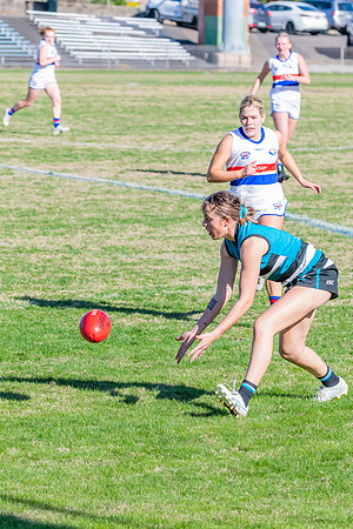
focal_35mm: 252
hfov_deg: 5.5
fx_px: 3700
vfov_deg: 8.2
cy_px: 285
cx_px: 242
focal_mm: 150
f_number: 8
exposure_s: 1/1600
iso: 800
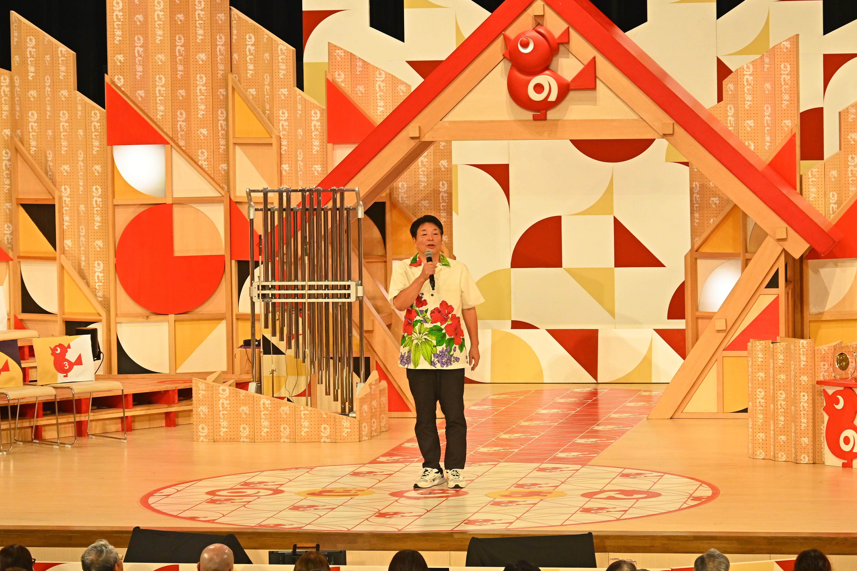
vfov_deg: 9.6
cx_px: 431
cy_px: 285
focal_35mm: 143
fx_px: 3404
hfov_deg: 14.4
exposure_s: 1/125
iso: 2500
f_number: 7.1
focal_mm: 95
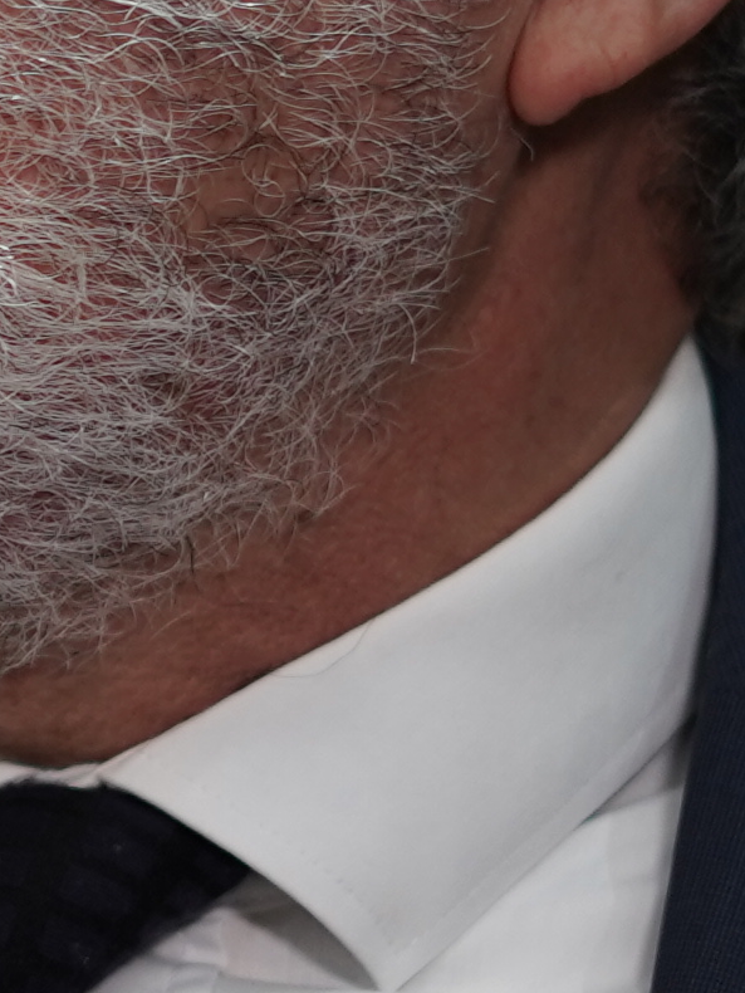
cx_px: -544
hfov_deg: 4.0
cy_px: 611
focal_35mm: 365
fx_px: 10468
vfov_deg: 5.4
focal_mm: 50
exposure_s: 1/160
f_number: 1.8
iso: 250
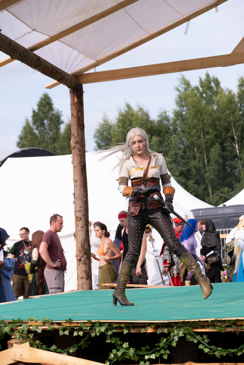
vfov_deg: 24.5
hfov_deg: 16.5
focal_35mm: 83
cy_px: 182
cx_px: 122
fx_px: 844
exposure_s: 1/1250
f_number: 3.6
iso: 200
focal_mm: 55
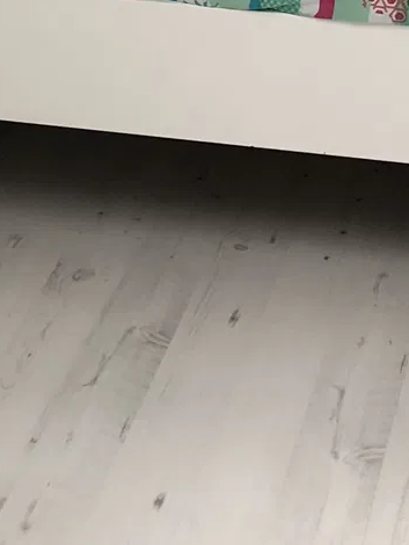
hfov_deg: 11.6
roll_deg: +1.7
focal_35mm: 127
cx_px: 95
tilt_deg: -6.0
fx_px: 1999
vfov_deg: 13.4
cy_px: -533
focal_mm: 3.99
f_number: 1.8
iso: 40
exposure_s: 1/17
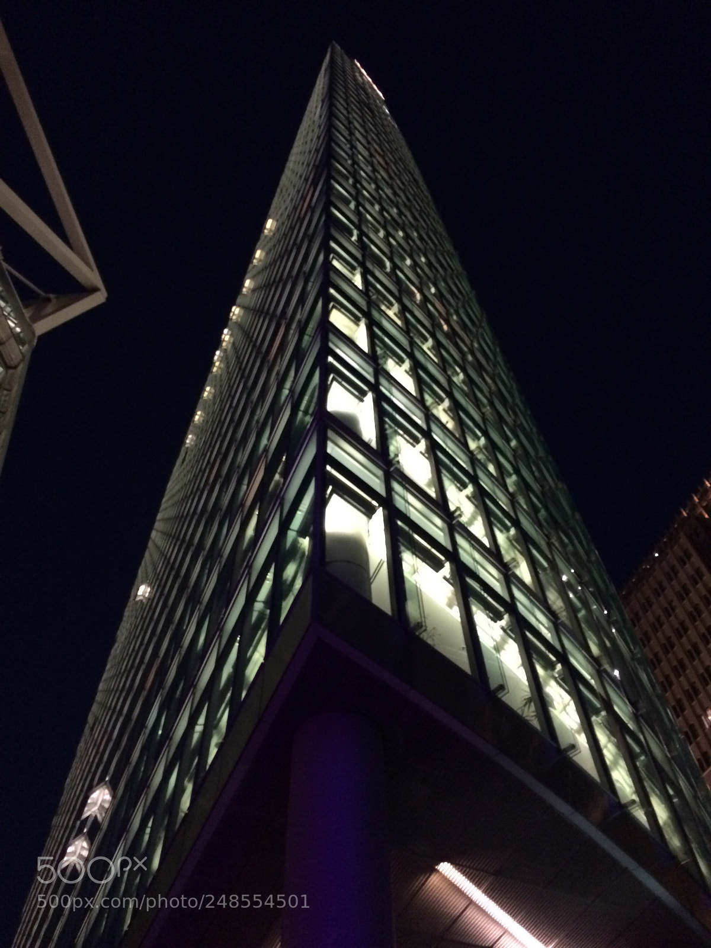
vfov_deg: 61.7
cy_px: 474
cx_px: 356
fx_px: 794
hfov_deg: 48.2
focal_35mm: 29
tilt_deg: +56.3
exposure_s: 1/17
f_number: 2.2
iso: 320
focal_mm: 4.15
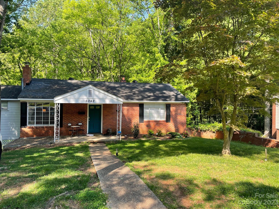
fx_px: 210
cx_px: 140
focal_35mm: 26
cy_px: 104
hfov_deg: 67.3
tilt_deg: -0.6
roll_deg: -0.4
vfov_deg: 53.1
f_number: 1.6
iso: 32
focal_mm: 4.2
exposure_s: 1/452
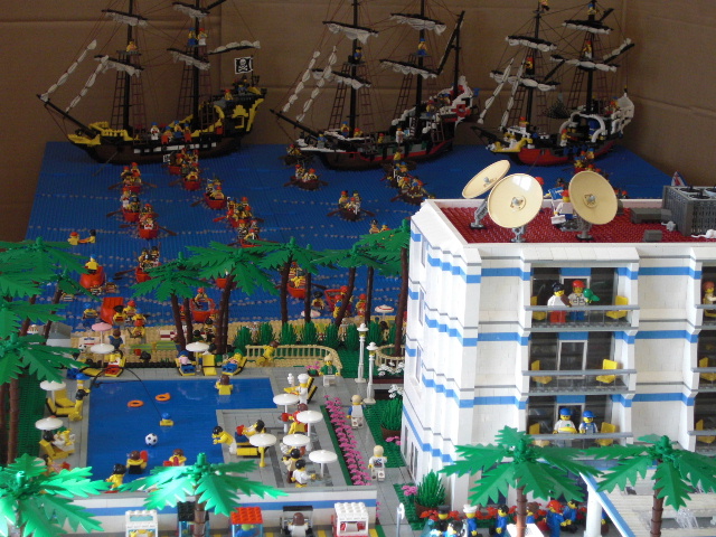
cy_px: 268
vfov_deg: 19.9
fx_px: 1531
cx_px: 358
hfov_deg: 26.3
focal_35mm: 74
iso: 200
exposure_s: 1/50
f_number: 4.2
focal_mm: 13.1
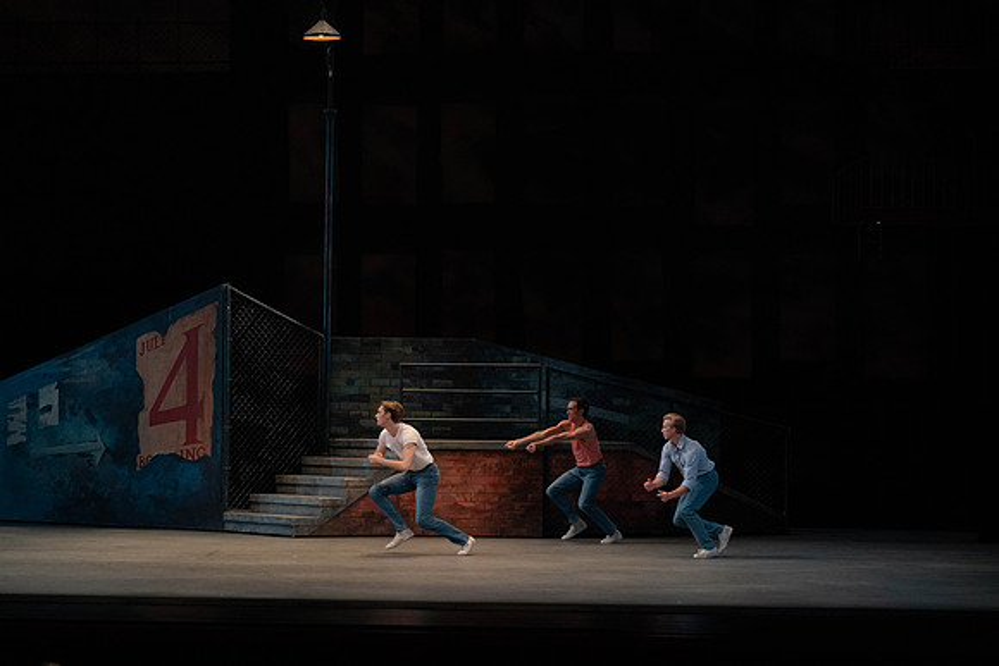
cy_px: 333
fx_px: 2776
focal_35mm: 100
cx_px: 500
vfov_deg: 13.7
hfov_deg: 20.4
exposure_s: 1/400
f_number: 4.5
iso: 3200
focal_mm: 100
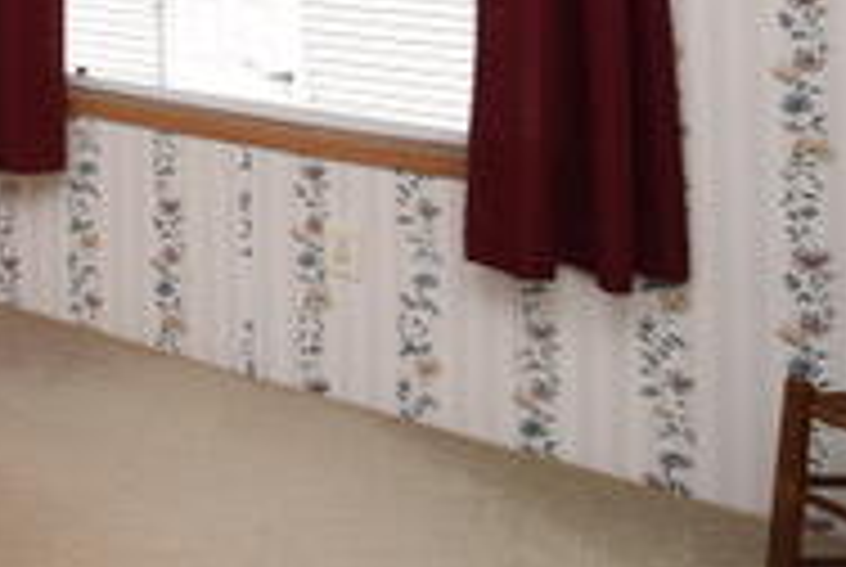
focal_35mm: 51
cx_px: -468
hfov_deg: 26.3
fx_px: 1200
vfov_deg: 22.7
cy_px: -232
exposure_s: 1/60
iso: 100
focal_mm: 15
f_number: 6.3
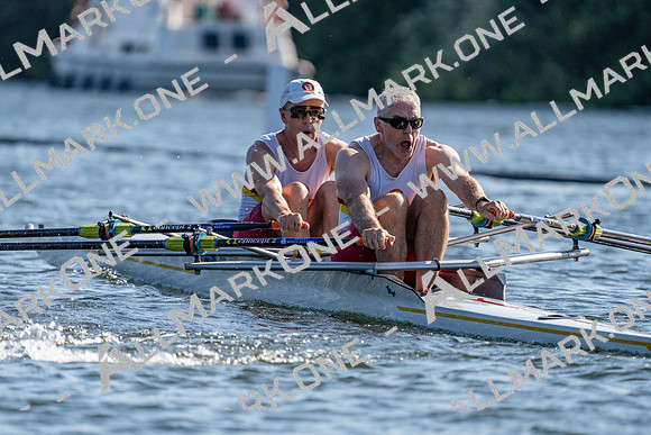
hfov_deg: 4.3
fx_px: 8772
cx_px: 326
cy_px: 218
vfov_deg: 2.8
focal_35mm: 485
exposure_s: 1/1600
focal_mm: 485
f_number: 6.3
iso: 320
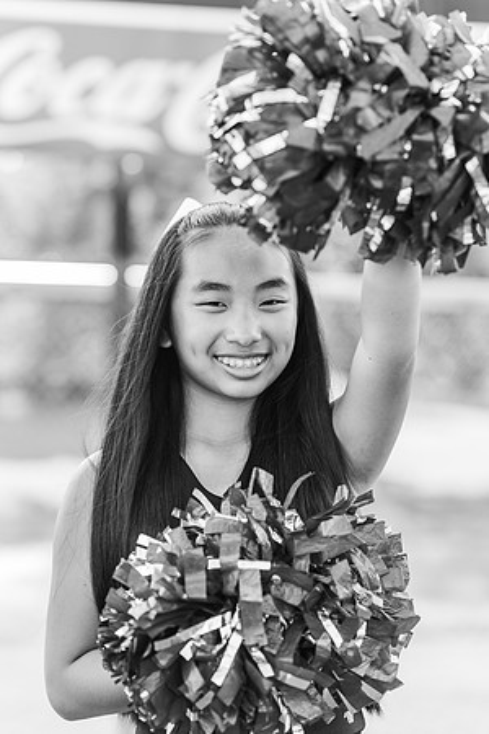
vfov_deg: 23.9
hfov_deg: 16.1
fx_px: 1732
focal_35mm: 85
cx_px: 244
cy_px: 367
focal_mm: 85
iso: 200
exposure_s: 1/500
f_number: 2.8
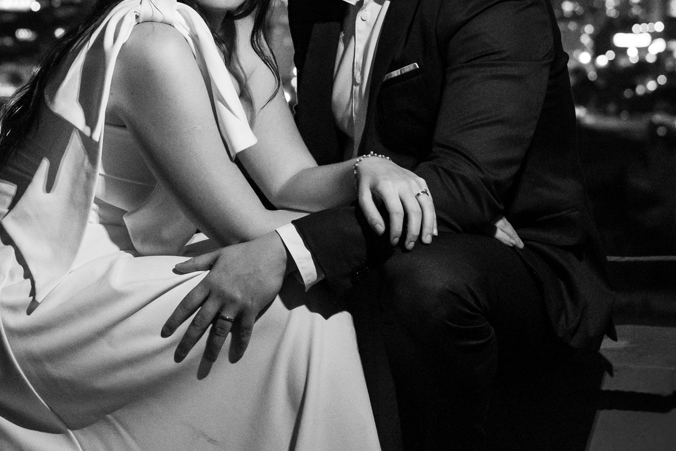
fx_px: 2047
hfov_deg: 18.7
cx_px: 275
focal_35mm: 109
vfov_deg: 12.4
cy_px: -1
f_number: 2.8
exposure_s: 1/80
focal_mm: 35
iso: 6400
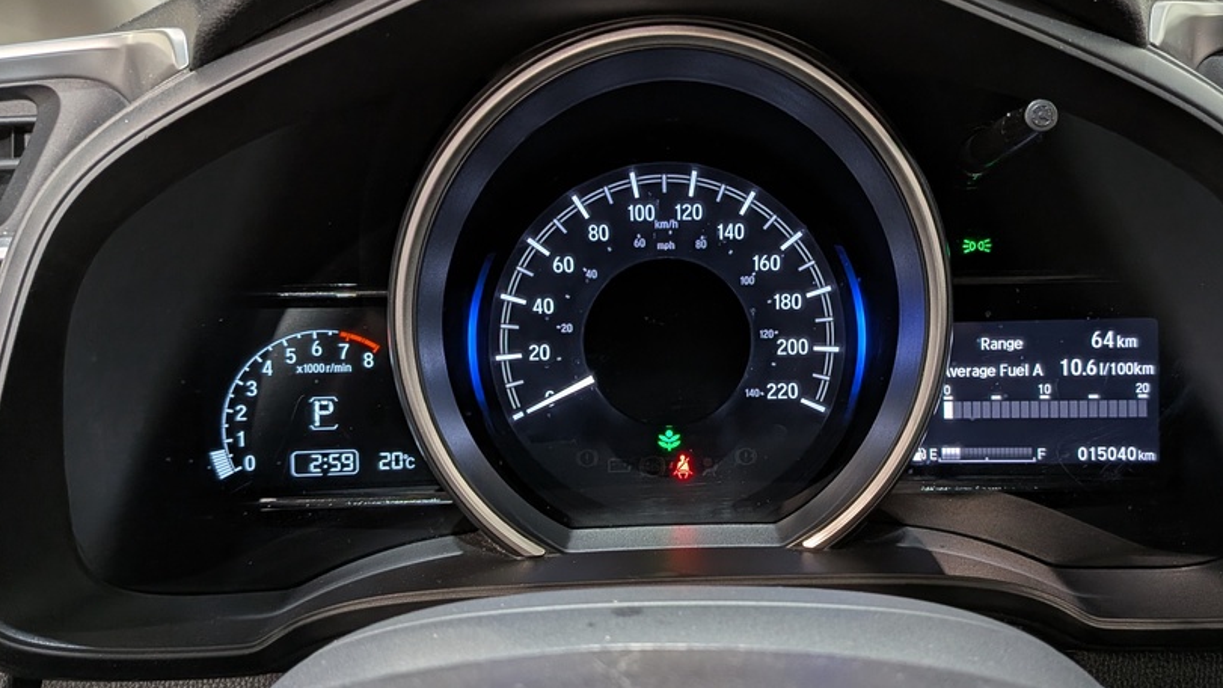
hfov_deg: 59.3
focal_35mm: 33
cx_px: 689
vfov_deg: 35.6
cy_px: 352
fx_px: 1070
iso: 62
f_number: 1.7
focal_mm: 4.53
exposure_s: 1/30
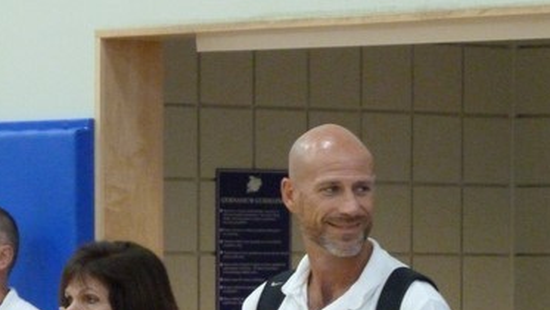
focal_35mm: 290
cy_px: 283
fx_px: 4230
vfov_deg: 4.2
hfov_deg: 7.4
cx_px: 226
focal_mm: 27.9
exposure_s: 1/30
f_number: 3.7
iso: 800
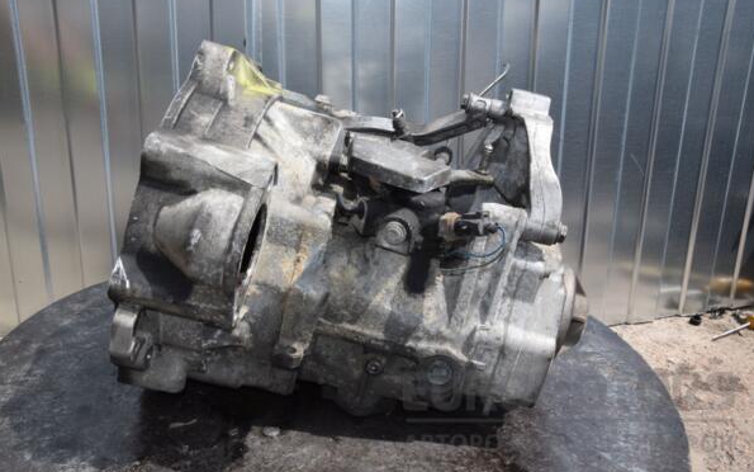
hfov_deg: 50.9
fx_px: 791
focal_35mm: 39
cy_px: 222
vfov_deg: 33.2
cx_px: 379
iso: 800
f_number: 20
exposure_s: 1/200
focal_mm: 25
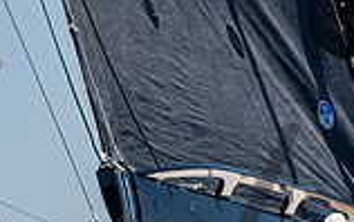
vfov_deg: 2.2
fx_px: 5802
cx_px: 459
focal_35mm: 601
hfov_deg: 3.5
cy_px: 284
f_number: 8
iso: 500
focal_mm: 125
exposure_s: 1/2500
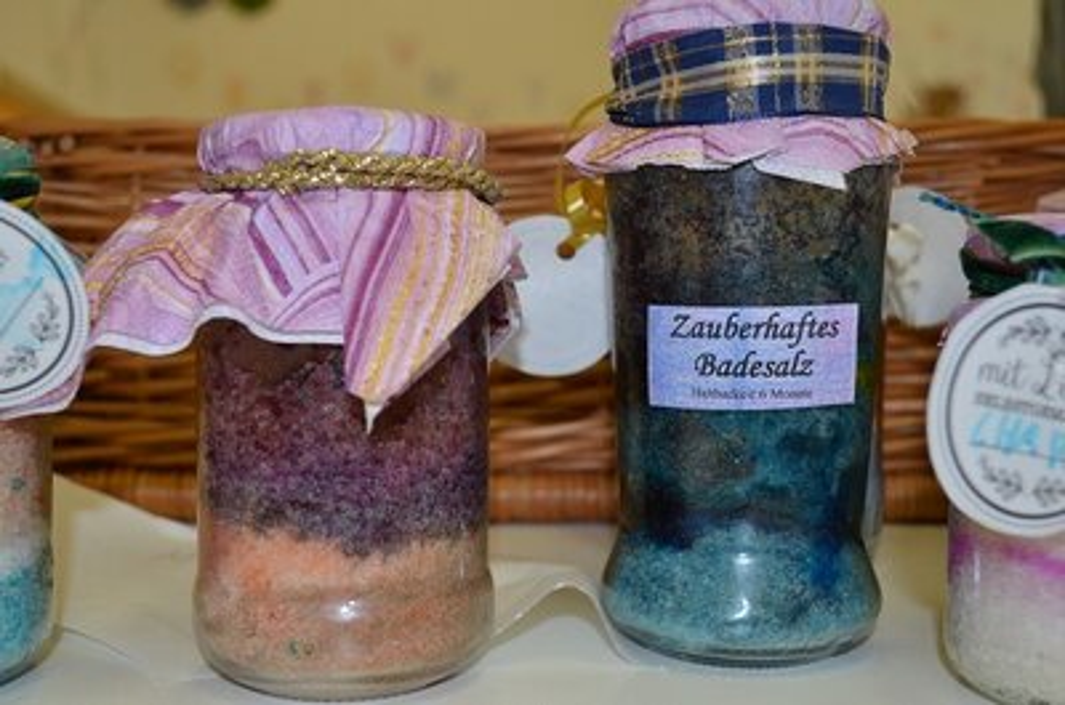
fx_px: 1329
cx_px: 532
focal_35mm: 45
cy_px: 352
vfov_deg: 29.7
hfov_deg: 43.7
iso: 640
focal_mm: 30
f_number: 4.5
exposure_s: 1/60
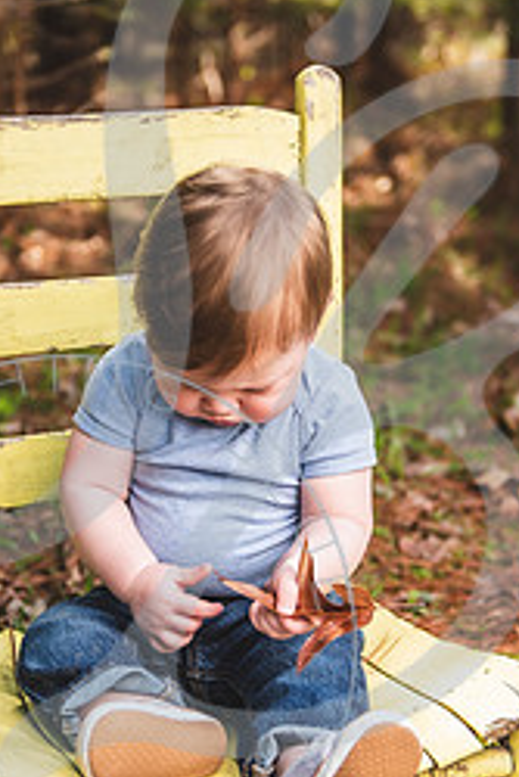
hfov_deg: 18.9
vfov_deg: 28.1
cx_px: 208
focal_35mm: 72
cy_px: 407
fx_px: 1555
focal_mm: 40
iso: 100
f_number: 2.8
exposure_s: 1/640
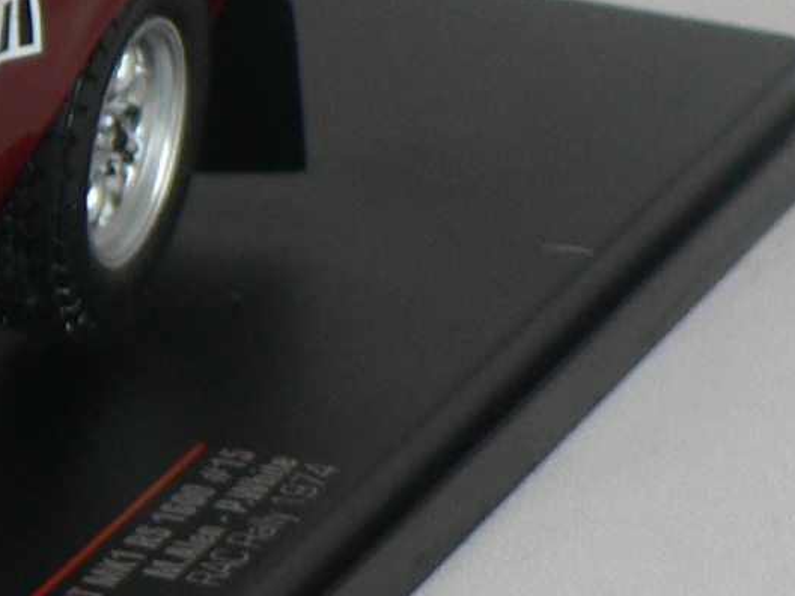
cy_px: 66
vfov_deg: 4.3
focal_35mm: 344
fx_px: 7900
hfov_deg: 5.6
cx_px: -924
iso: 80
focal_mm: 11.8
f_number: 3.2
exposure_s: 1/60
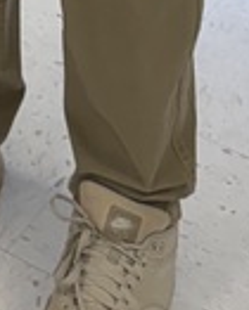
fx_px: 1684
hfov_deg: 8.0
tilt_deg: -12.6
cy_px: -670
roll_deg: -1.5
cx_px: -292
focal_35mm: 183
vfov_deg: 8.5
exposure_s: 1/120
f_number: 1.78
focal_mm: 6.76
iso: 160
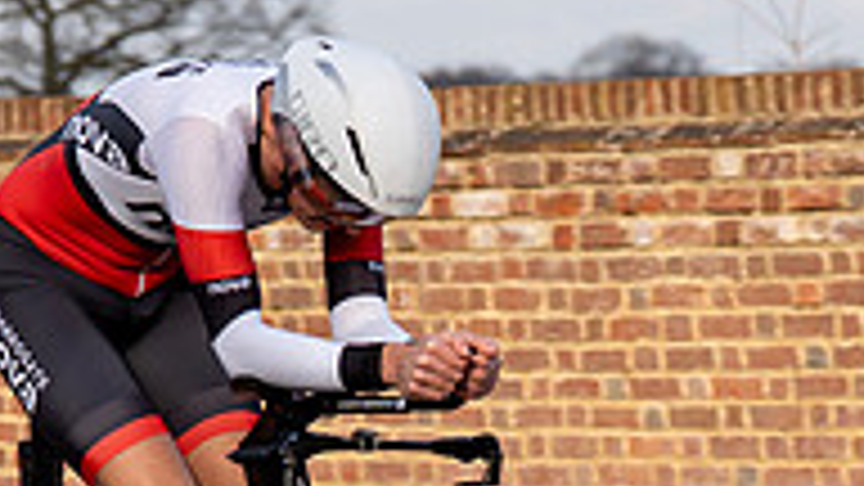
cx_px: 426
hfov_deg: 5.8
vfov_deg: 3.2
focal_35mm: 375
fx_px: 8591
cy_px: 301
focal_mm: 70
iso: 100
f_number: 4
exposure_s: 1/800
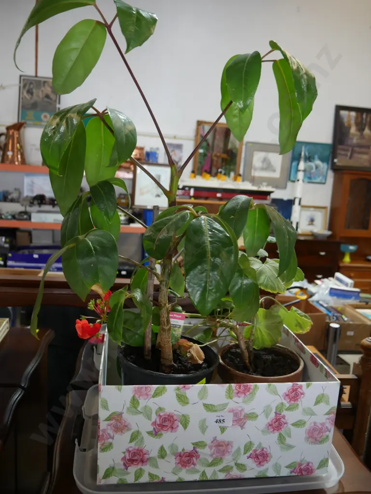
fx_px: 400
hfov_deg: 49.8
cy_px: 247
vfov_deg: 63.4
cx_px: 186
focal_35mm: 28
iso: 250
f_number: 3.5
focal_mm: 14
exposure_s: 1/60
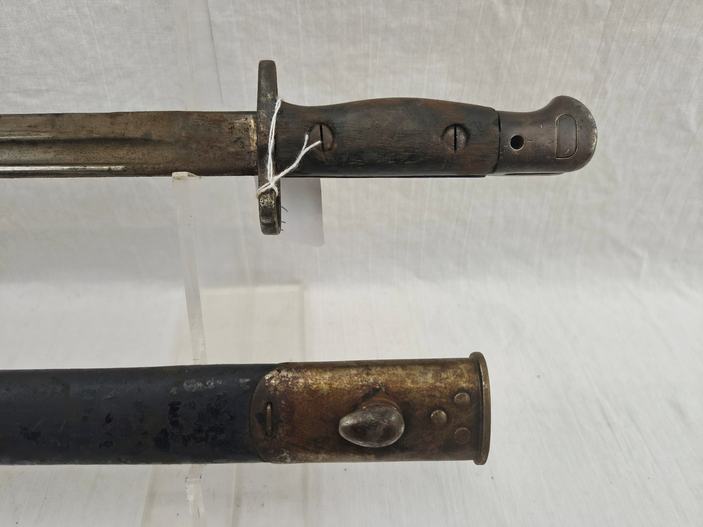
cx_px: 352
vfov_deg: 56.8
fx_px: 487
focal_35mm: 24
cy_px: 264
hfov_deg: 71.6
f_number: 1.8
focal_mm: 5.56
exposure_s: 1/101
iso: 100
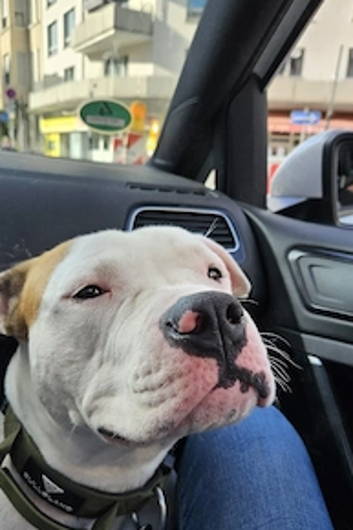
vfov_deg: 56.7
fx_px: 486
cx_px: 190
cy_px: 325
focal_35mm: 33
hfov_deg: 39.9
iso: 40
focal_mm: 5.4
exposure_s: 1/476
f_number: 1.8
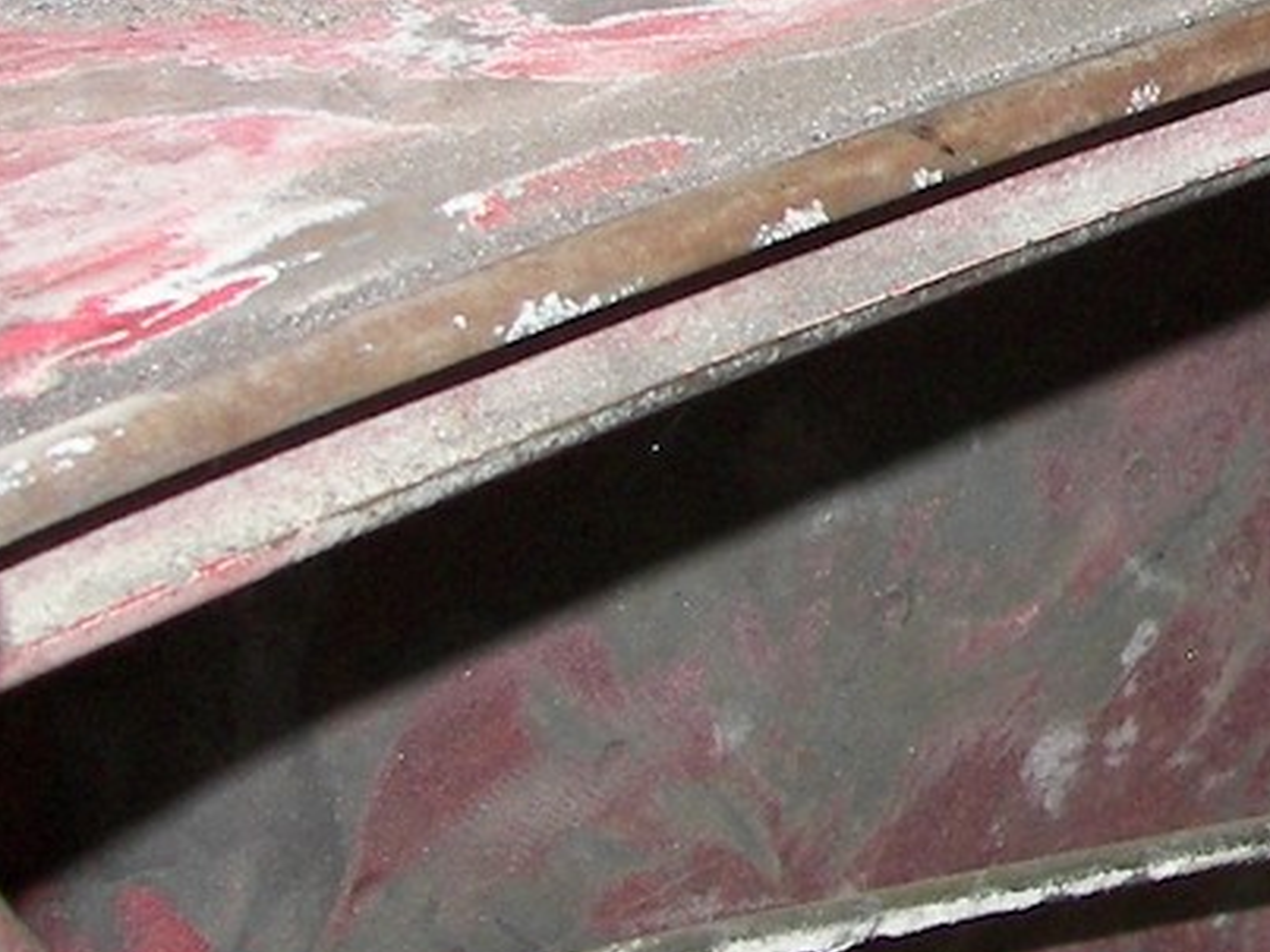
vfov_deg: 11.8
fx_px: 4585
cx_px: 1777
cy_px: 82
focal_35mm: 125
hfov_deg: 14.9
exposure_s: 1/30
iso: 100
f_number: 2.8
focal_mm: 6
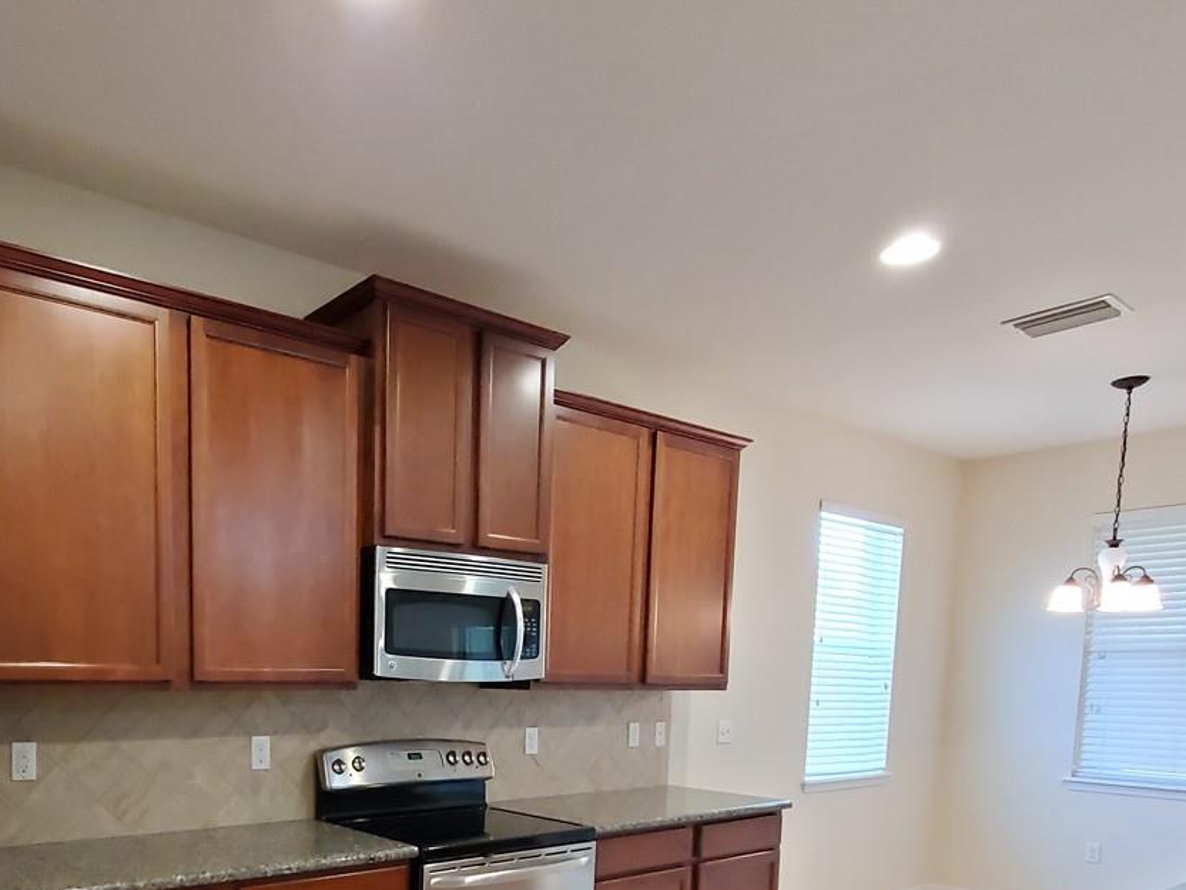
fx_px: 857
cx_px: 401
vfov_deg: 50.2
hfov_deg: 67.6
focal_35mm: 25
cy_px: 760
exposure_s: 1/29
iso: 640
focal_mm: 1.8
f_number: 2.2
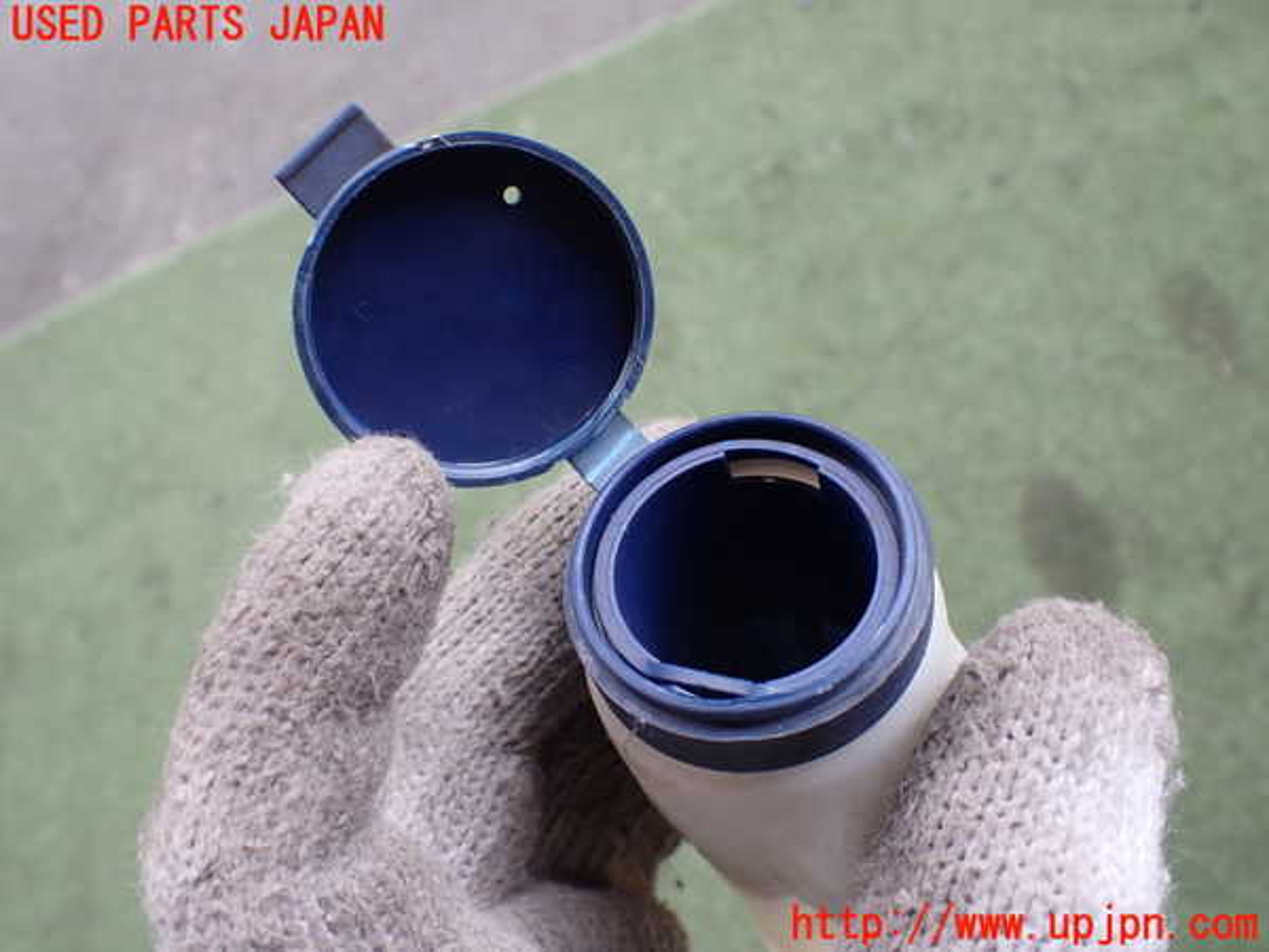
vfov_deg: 46.8
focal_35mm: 30
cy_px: 476
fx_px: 1100
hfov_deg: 60.0
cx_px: 634
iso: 200
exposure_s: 1/125
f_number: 2.3
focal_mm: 5.4
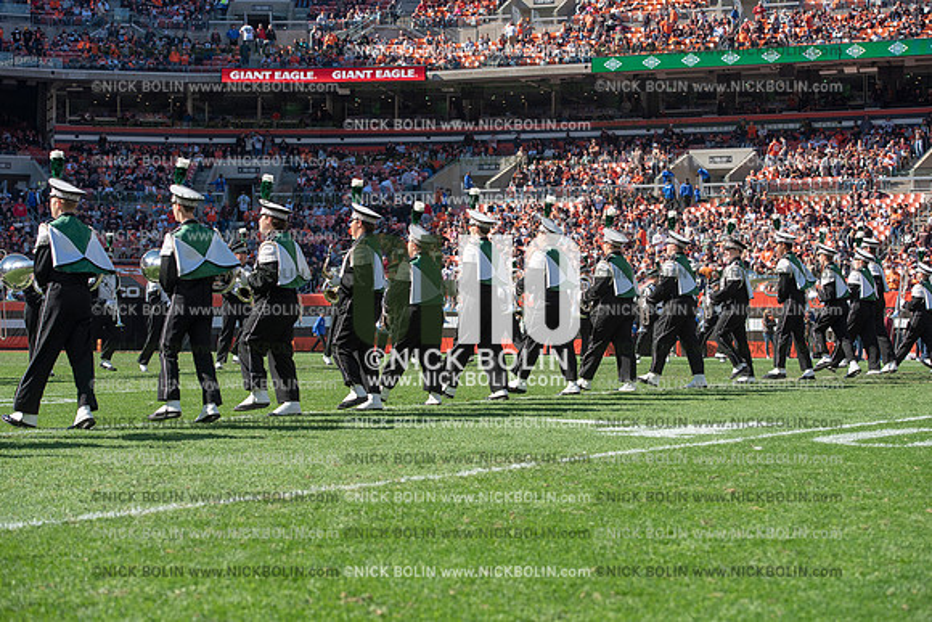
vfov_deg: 18.2
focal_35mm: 75
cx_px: 466
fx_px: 1942
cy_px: 311
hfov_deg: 27.0
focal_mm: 75
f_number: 5
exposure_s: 1/2000
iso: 400
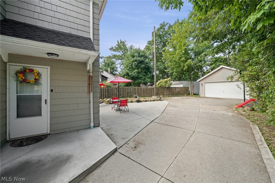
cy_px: 92
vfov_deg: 81.2
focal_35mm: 14
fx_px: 107
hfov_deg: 104.3
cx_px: 138
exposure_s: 1/40
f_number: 9
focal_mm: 14
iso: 250
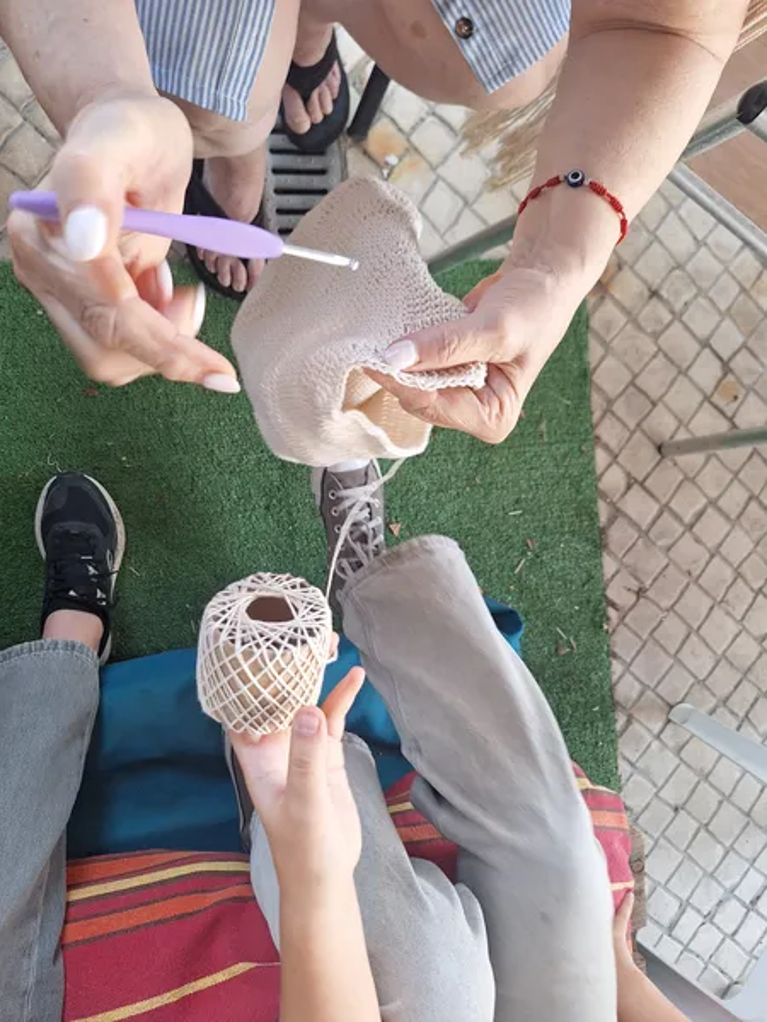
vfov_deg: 73.9
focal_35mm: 23
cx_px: 384
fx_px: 679
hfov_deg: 58.9
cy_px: 511
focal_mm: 5.54
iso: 80
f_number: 1.8
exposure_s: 1/100
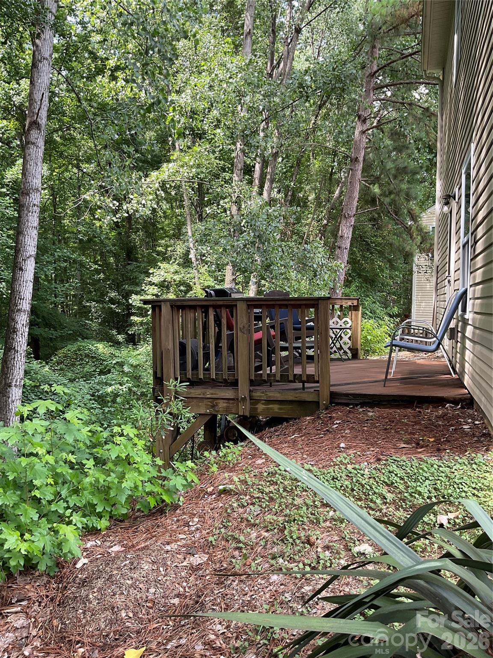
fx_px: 551
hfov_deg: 48.2
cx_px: 246
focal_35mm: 29
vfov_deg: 61.7
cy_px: 329
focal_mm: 3
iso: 40
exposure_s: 1/122
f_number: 1.8
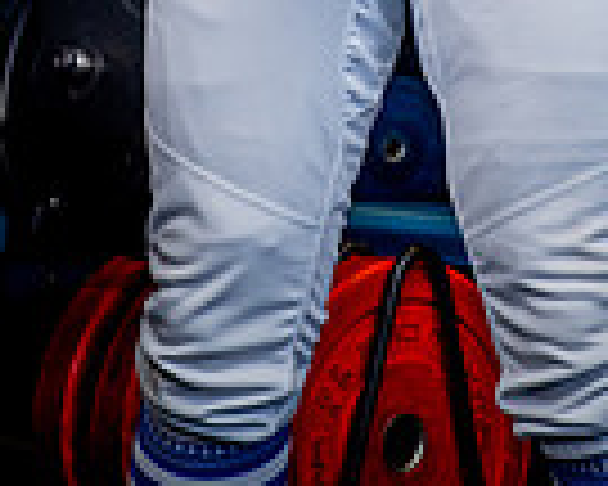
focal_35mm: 175
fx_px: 3149
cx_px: 491
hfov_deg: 11.0
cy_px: -500
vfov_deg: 8.4
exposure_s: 1/125
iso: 160
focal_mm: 56
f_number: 6.3
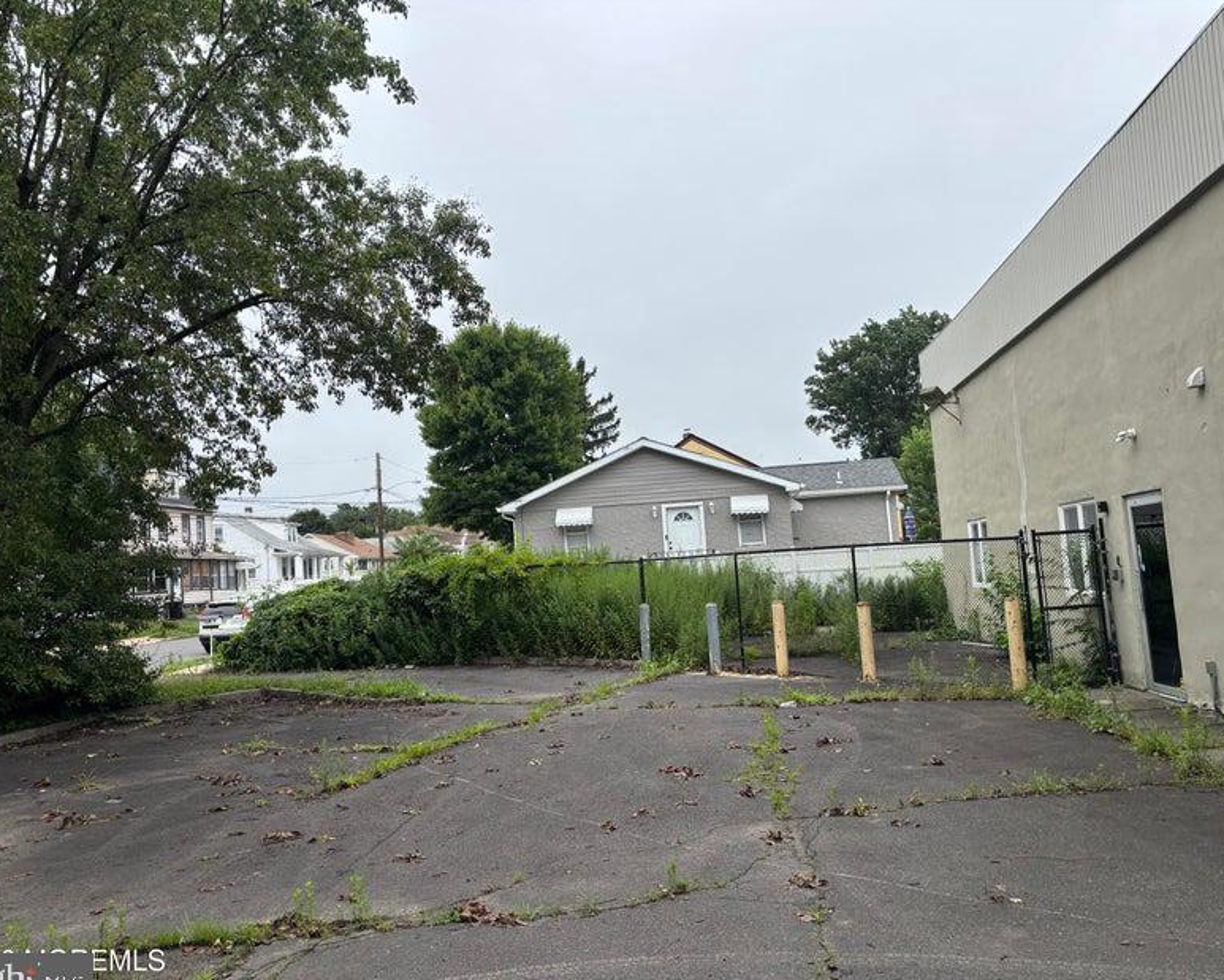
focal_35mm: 28
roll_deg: +3.7
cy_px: 500
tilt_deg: +5.3
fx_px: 1015
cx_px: 604
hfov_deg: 62.2
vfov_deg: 51.6
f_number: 1.6
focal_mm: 5.96
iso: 50
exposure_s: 1/1949
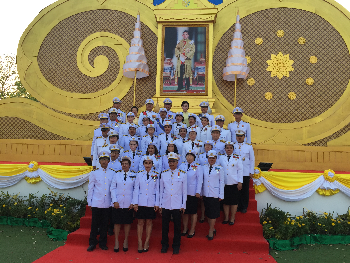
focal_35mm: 29
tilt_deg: +4.9
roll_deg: -2.3
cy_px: 132
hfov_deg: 61.7
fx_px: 293
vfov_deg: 48.2
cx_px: 175
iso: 32
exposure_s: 1/377
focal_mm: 4.15
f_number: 2.2
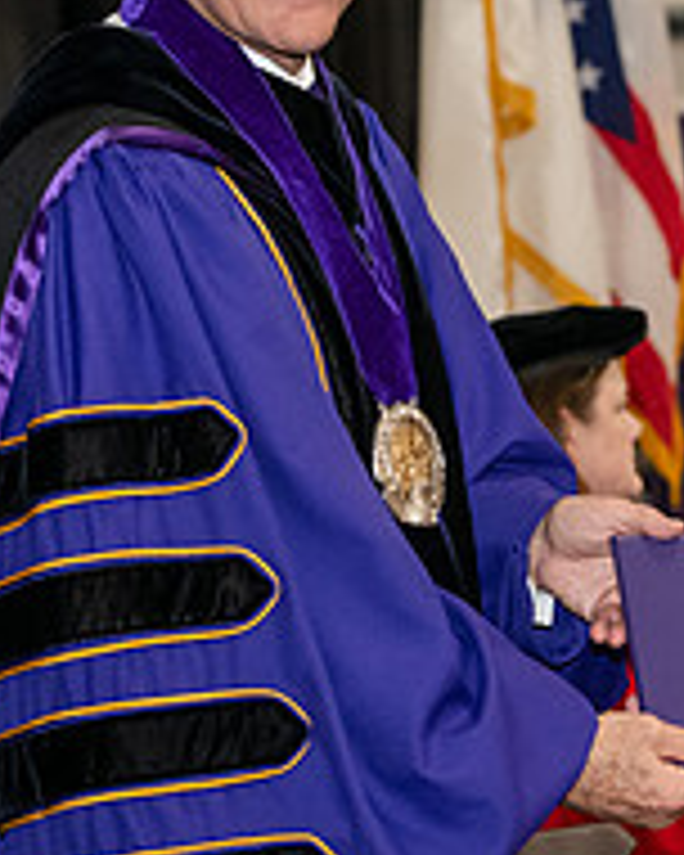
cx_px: 558
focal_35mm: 201
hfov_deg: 7.7
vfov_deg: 9.6
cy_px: 362
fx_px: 5086
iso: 2500
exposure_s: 1/200
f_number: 5
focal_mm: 70
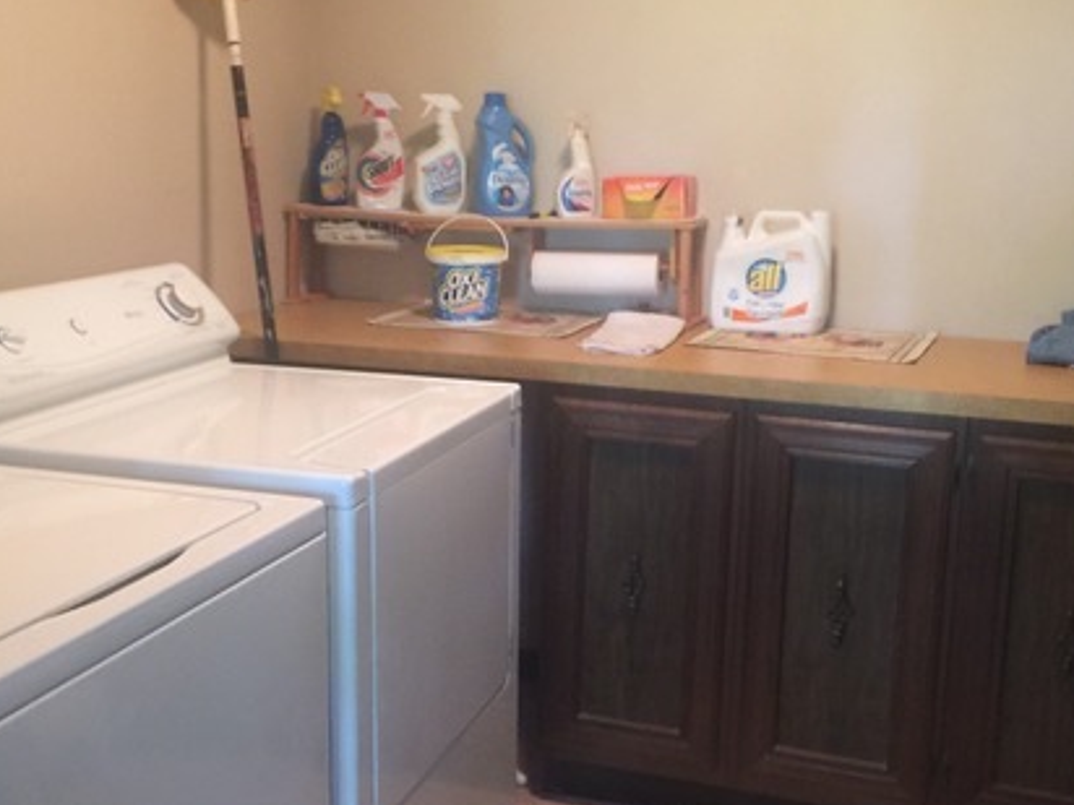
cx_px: 529
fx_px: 1396
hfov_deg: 42.1
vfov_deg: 32.2
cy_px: 386
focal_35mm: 45
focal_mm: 4.15
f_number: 2.2
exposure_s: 1/4
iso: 80
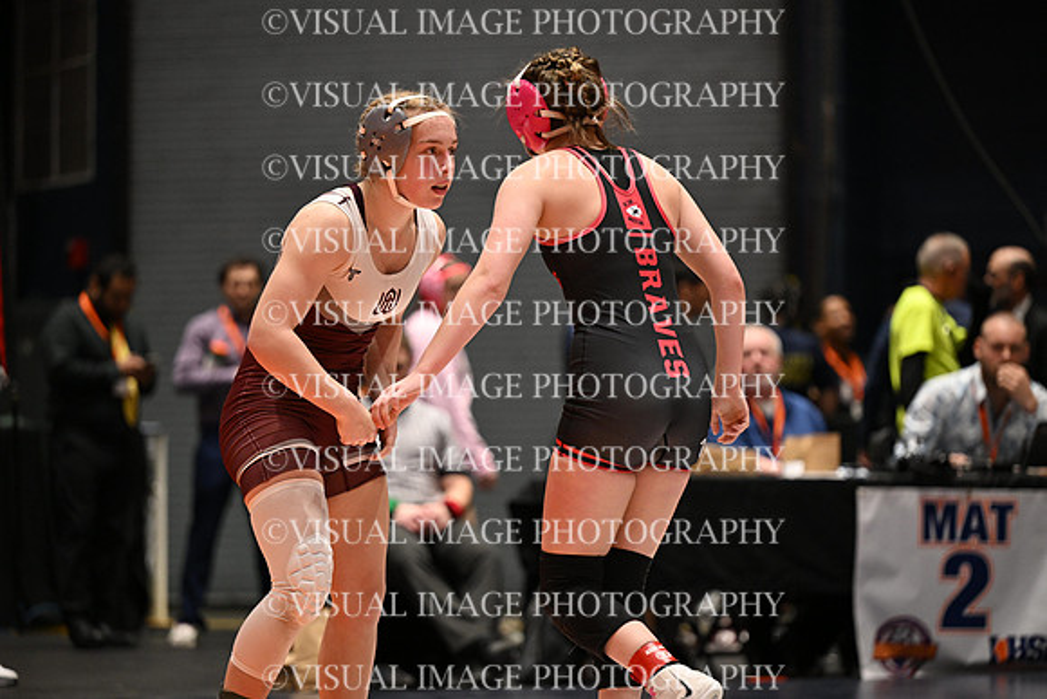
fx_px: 4218
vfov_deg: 9.5
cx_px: 524
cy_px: 350
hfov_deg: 14.2
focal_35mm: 145
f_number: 2.8
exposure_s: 1/767
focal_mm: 145
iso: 2800
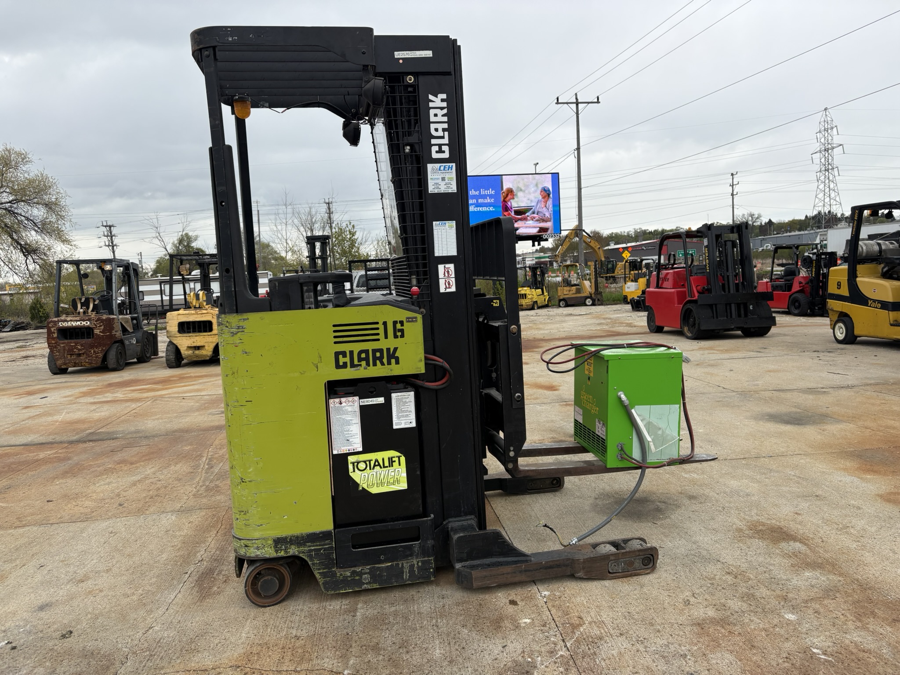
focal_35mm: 26
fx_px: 676
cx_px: 450
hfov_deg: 67.3
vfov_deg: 53.1
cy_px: 338
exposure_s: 1/1848
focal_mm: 5.96
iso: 50
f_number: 1.6
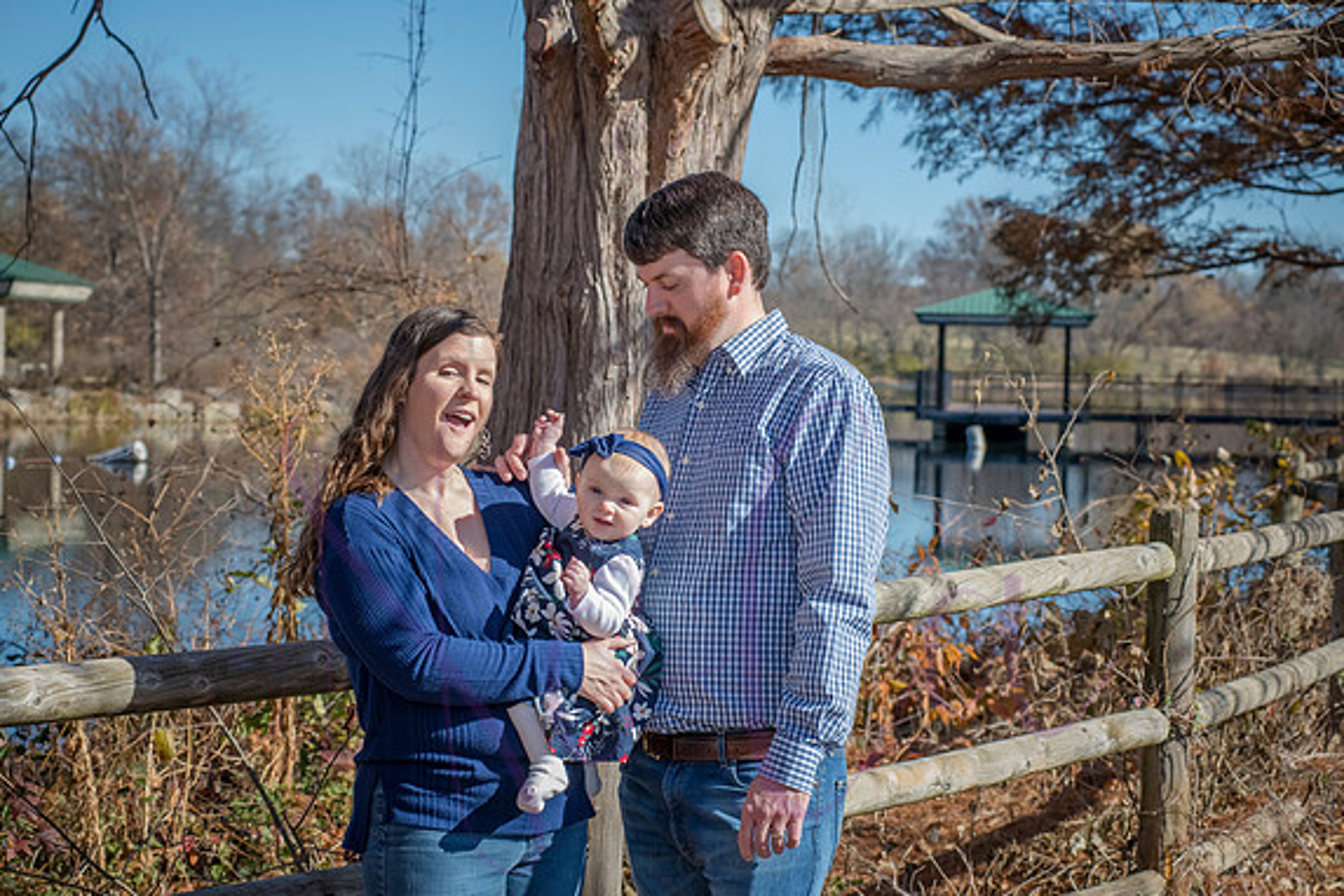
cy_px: 449
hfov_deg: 25.1
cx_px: 676
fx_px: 3024
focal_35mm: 81
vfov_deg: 16.9
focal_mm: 80
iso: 400
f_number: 8
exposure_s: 1/500
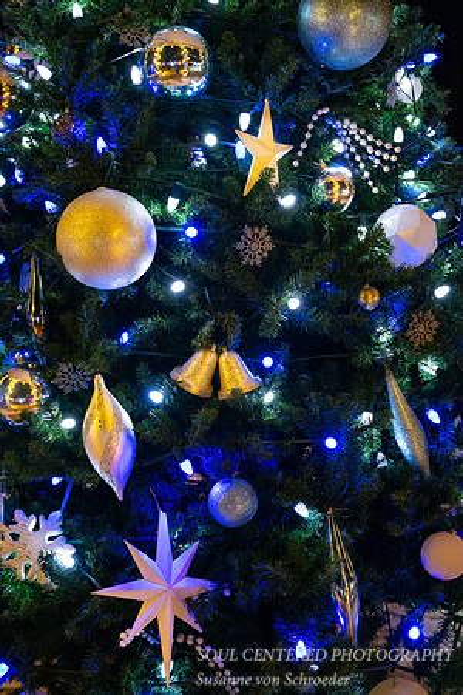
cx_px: 232
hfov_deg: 31.2
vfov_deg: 45.4
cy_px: 348
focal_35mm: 43
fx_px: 829
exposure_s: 1/60
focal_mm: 43
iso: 6400
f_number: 6.3
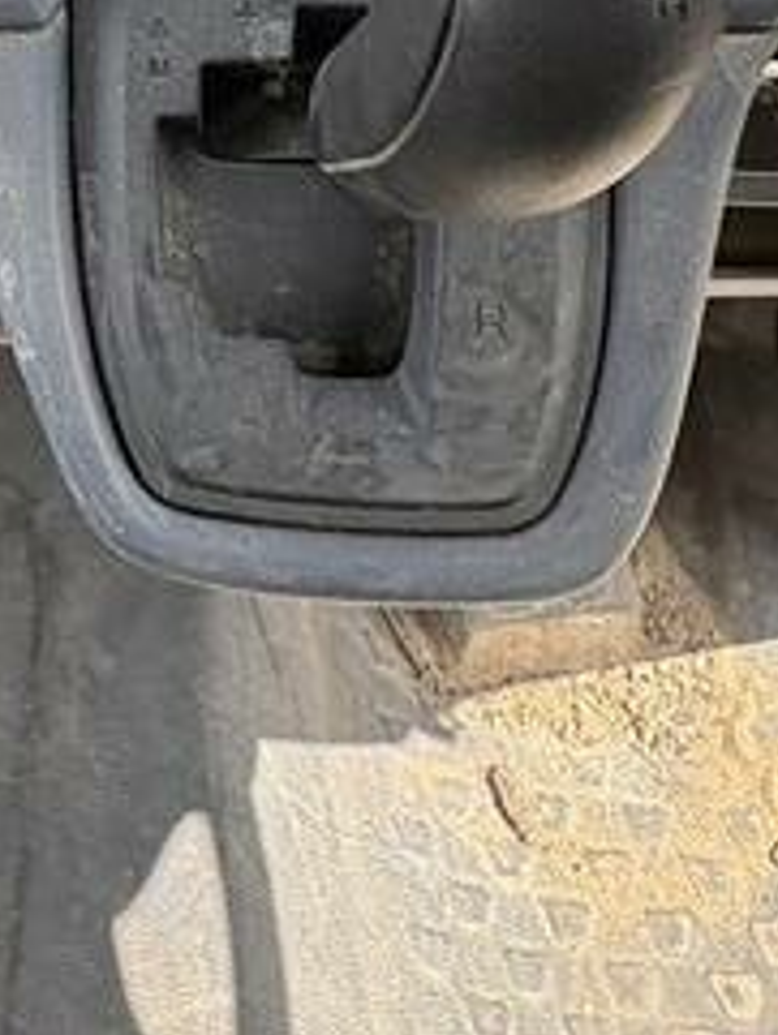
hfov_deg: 26.2
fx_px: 1557
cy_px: -292
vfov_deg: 29.8
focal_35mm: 52
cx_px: -43
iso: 80
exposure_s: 1/139
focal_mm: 2.22
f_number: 2.2
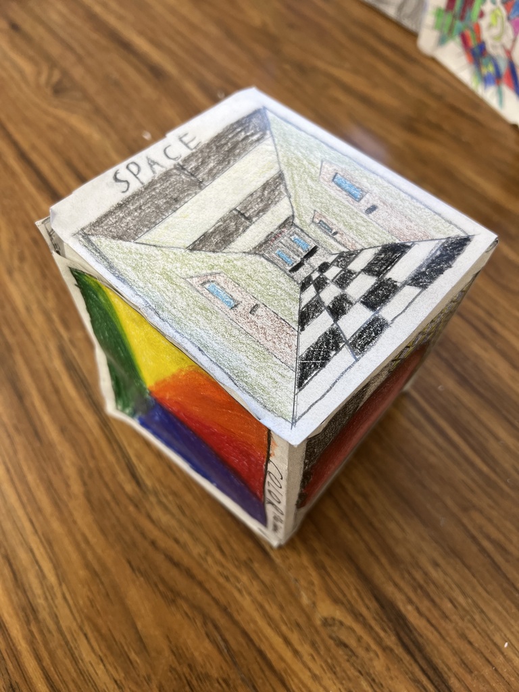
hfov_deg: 53.1
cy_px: 346
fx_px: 520
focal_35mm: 26
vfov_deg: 67.3
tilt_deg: -56.7
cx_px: 260
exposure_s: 1/120
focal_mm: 5.7
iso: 100
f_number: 1.5
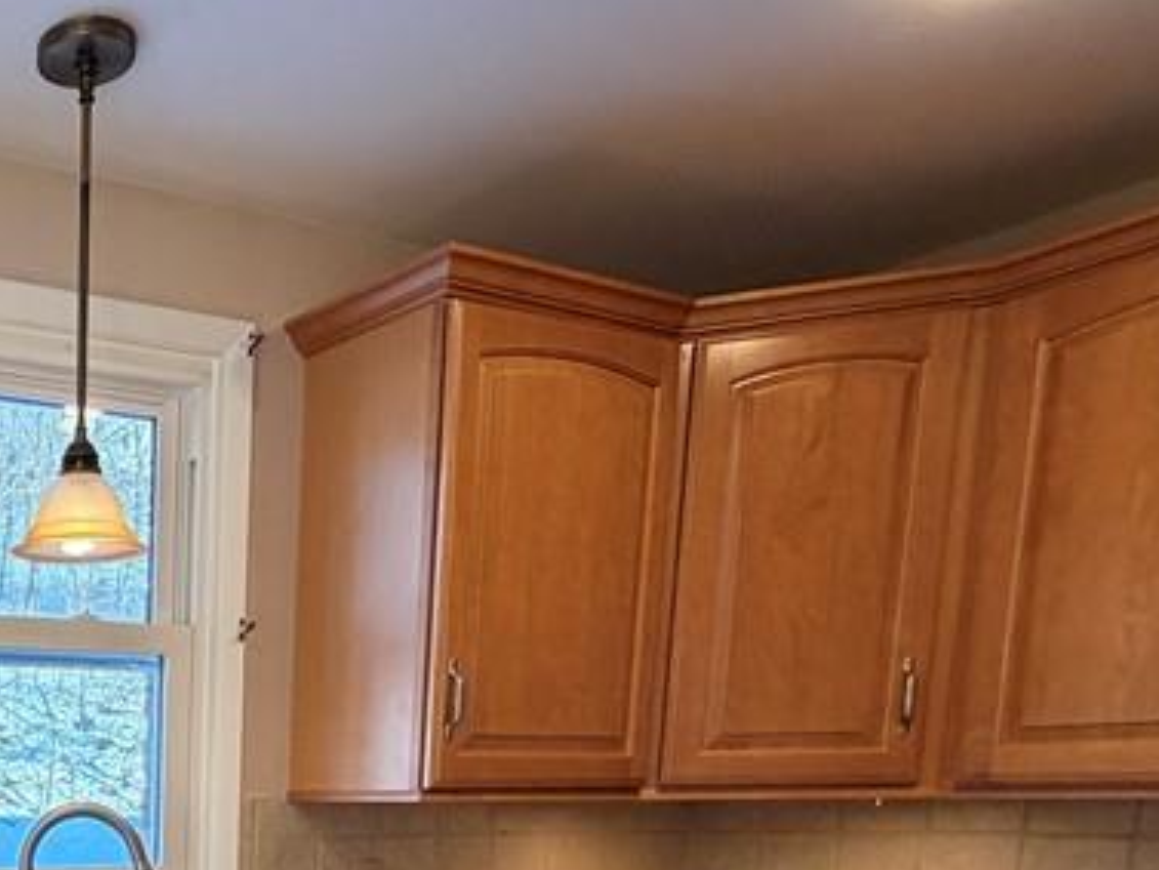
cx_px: -108
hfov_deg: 40.0
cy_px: 978
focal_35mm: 38
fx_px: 1273
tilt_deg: -8.6
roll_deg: +0.4
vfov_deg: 32.7
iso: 200
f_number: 2.2
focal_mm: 2.22
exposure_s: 1/120
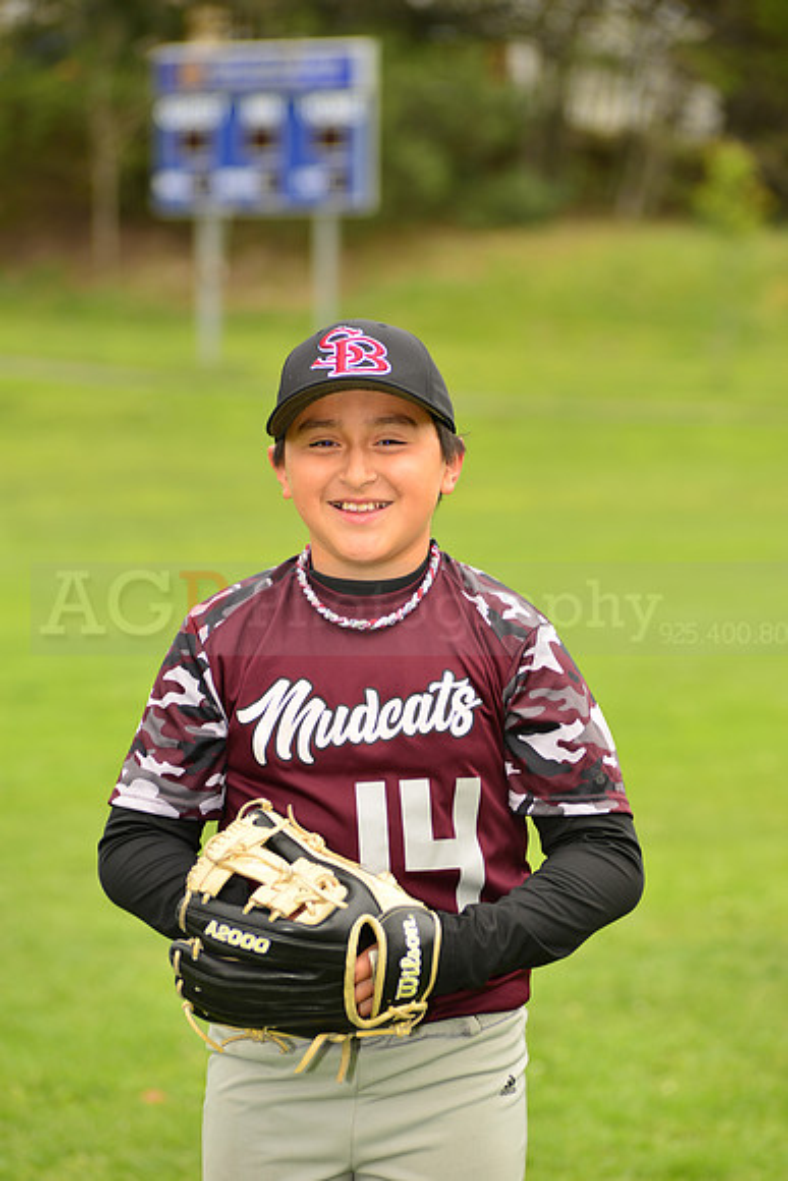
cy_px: 590
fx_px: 4758
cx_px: 394
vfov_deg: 14.2
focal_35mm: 145
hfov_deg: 9.5
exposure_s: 1/250
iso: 100
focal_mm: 145
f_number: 5
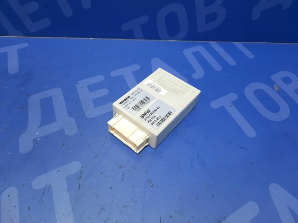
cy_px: 112
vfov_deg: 54.9
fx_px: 215
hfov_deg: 69.4
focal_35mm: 25
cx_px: 149
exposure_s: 1/40
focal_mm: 4.6
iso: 320
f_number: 2
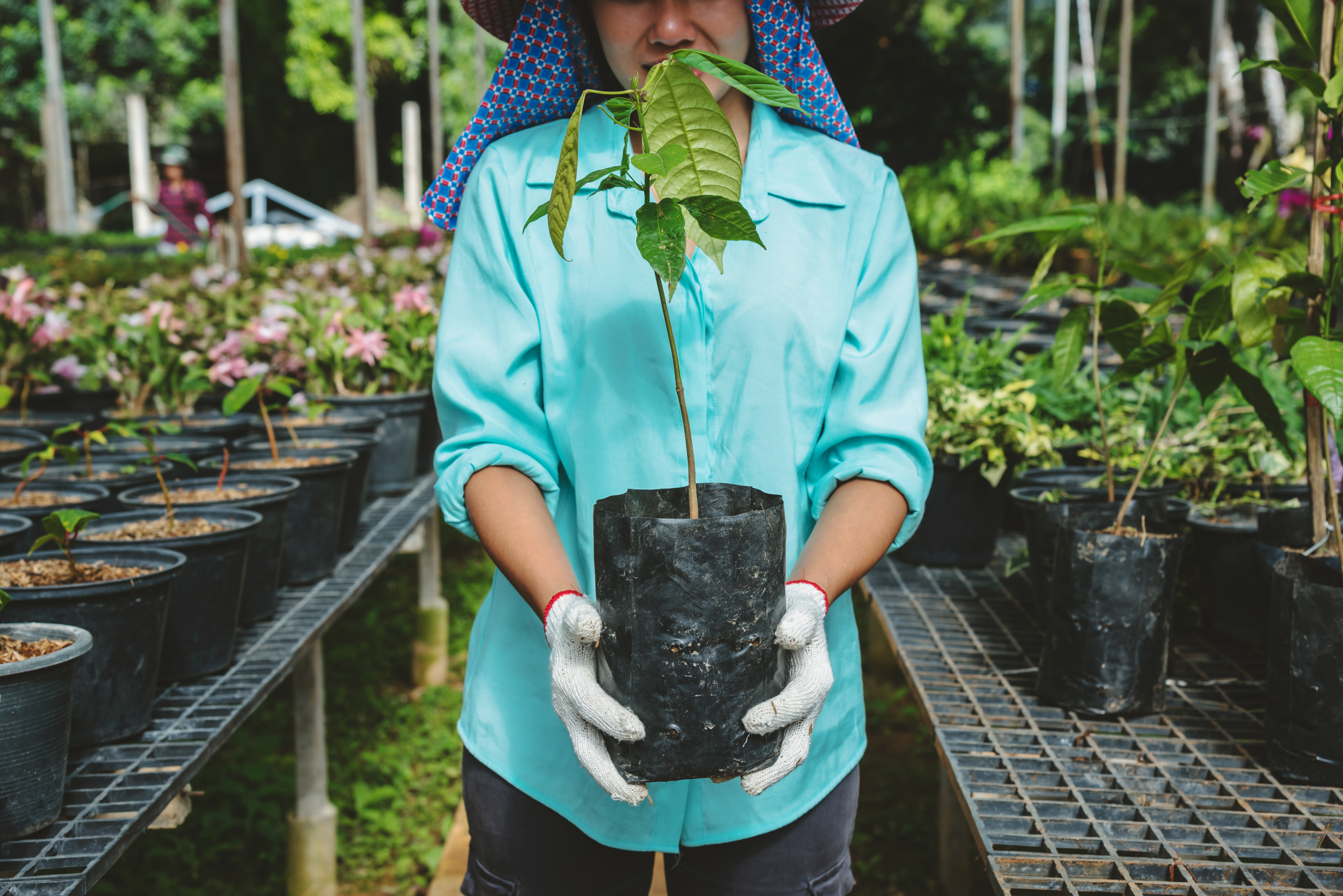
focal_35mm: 55
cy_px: 448
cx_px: 672
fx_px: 2052
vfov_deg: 24.6
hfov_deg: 36.2
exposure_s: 1/125
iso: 100
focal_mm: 55
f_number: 6.3
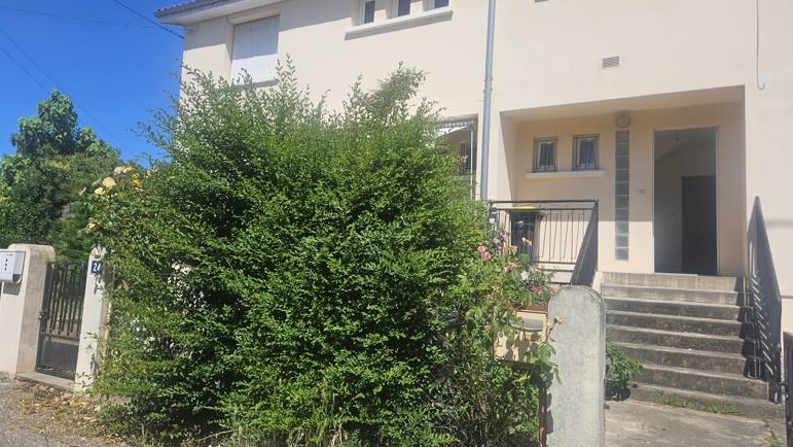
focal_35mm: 26
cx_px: 392
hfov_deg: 71.9
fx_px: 547
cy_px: 203
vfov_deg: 44.4
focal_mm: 5.4
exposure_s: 1/2715
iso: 25
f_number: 1.8
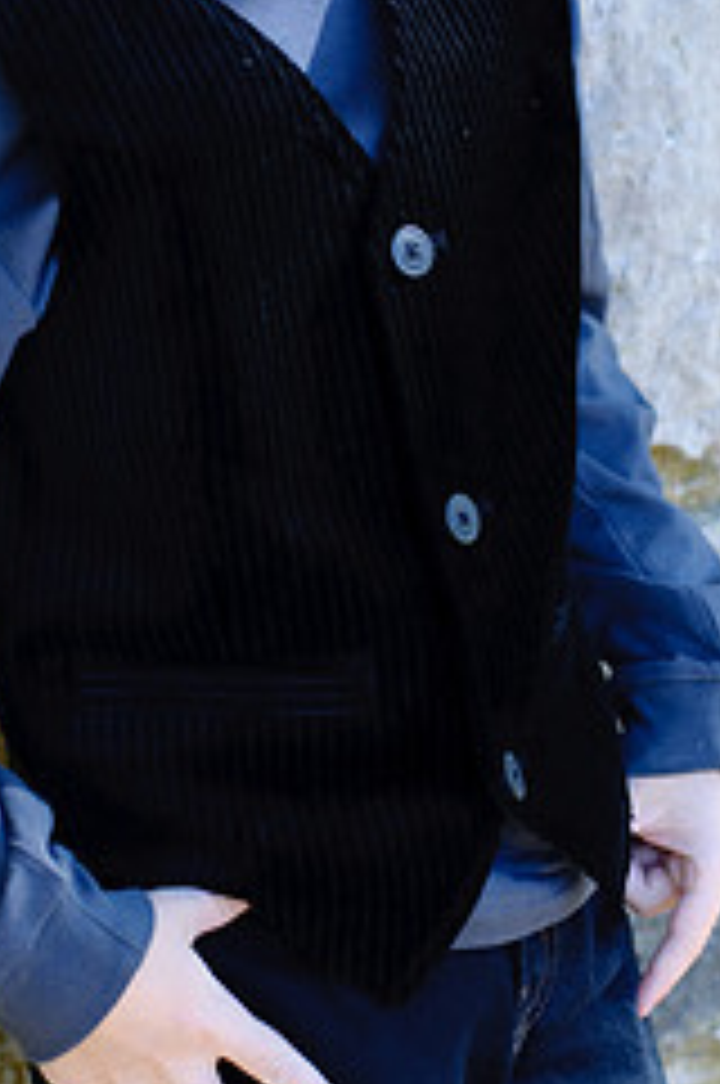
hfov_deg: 9.8
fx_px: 4212
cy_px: 90
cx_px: 250
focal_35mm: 140
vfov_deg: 14.5
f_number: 2.8
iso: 200
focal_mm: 50
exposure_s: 1/320
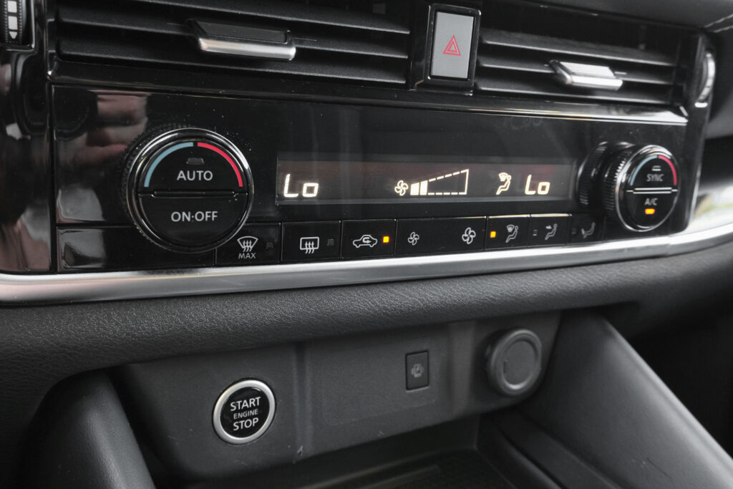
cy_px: 244
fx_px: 631
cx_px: 366
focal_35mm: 31
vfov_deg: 42.3
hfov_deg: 60.3
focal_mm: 20.9
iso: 2000
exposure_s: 1/15
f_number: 7.1
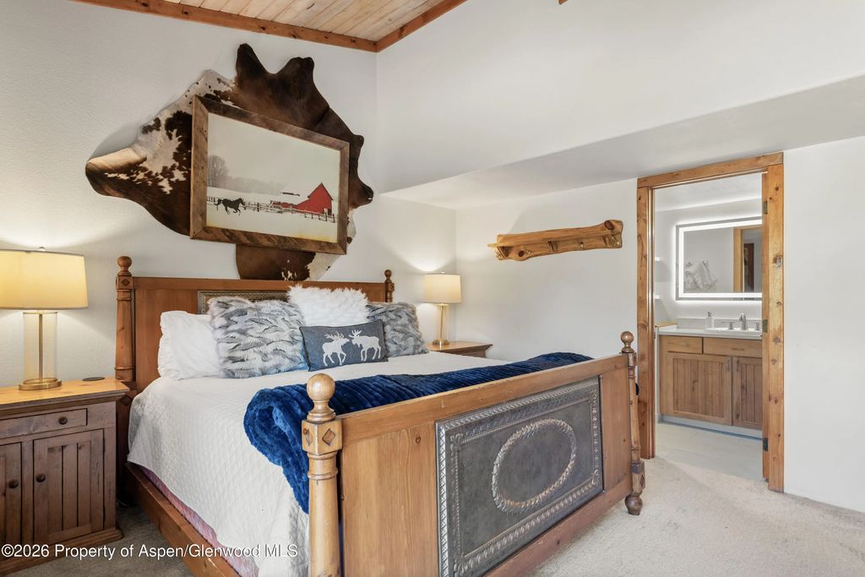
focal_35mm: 19
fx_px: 457
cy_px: 288
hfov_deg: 86.9
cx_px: 432
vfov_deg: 64.6
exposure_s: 1/3
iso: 320
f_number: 7.1
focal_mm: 19
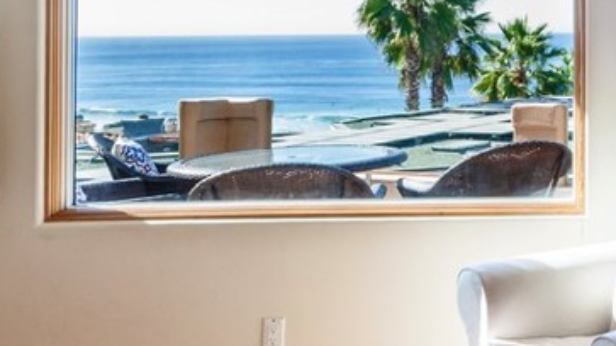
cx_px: 669
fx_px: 1012
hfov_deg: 30.5
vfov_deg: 18.8
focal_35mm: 62
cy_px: -15
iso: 200
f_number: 16
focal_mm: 14
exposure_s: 1/25
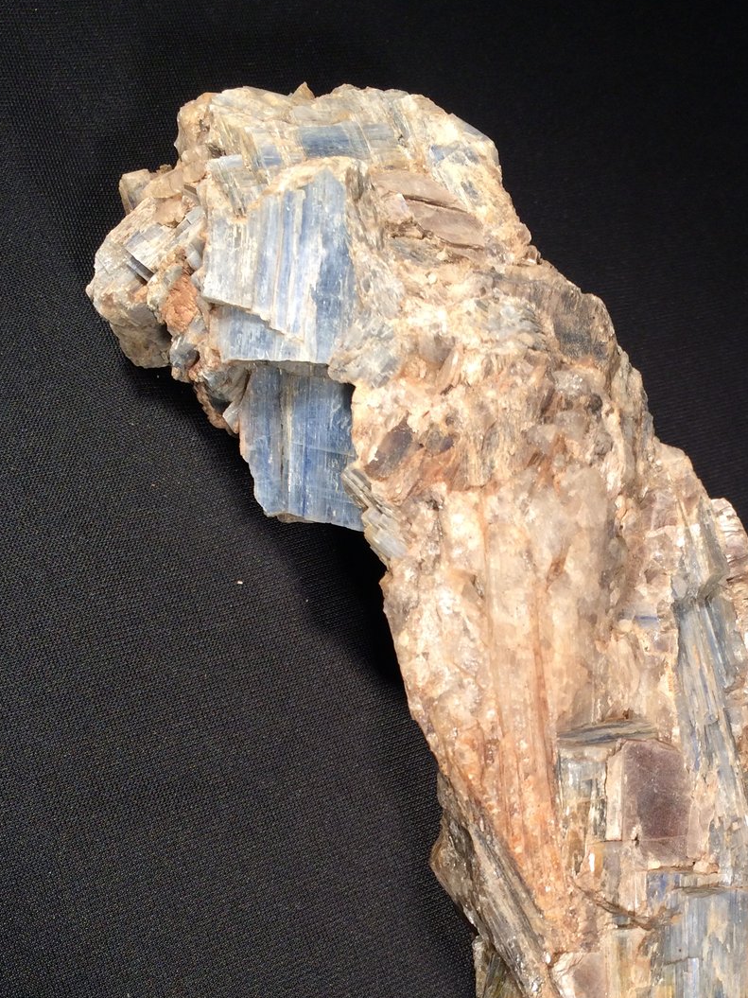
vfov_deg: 42.3
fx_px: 1268
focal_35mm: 44
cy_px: 674
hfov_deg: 32.5
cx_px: 522
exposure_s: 1/120
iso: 50
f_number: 2.2
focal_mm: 4.15
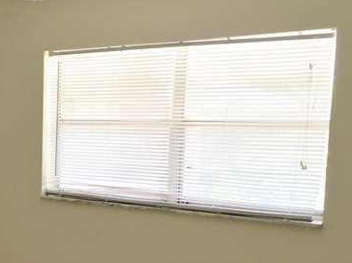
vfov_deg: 22.5
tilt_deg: -7.0
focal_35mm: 64
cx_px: 104
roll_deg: -1.2
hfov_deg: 29.9
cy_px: 226
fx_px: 651
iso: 32
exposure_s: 1/60
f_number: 2.2
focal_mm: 4.15
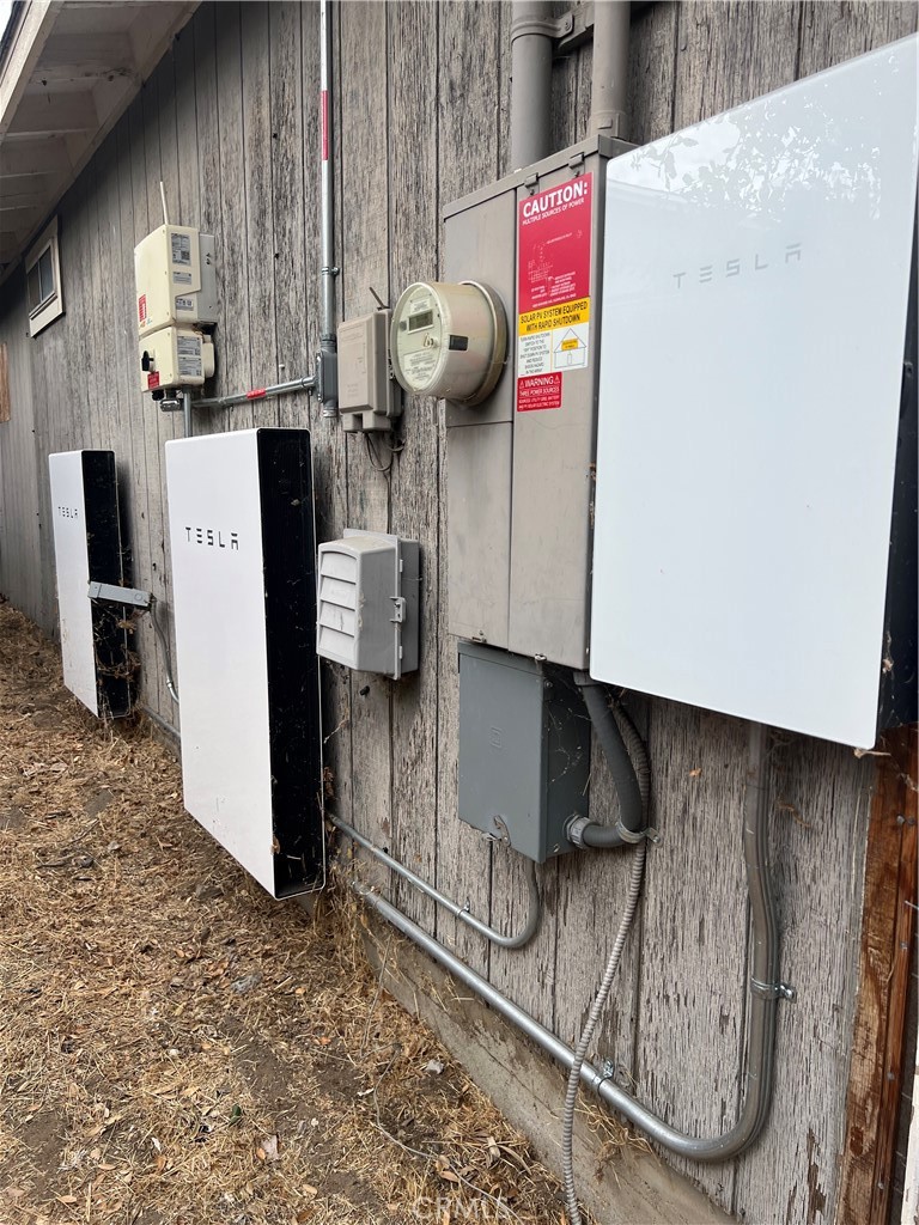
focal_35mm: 26
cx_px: 460
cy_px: 612
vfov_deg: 67.3
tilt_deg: -7.5
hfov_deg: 53.1
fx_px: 920
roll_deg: -0.5
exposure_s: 1/840
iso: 50
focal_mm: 5.7
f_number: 1.5
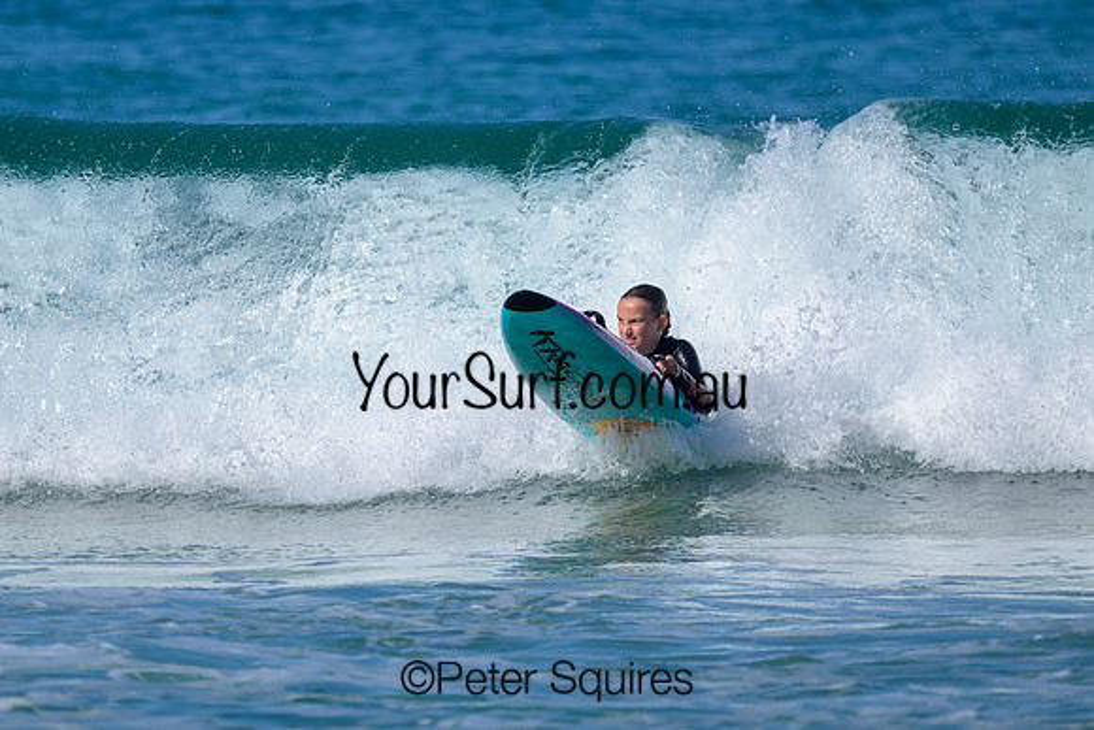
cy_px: 274
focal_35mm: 1101
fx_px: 33458
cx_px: 494
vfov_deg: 1.2
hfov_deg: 1.9
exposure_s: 1/2000
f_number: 6.3
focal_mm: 800
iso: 180
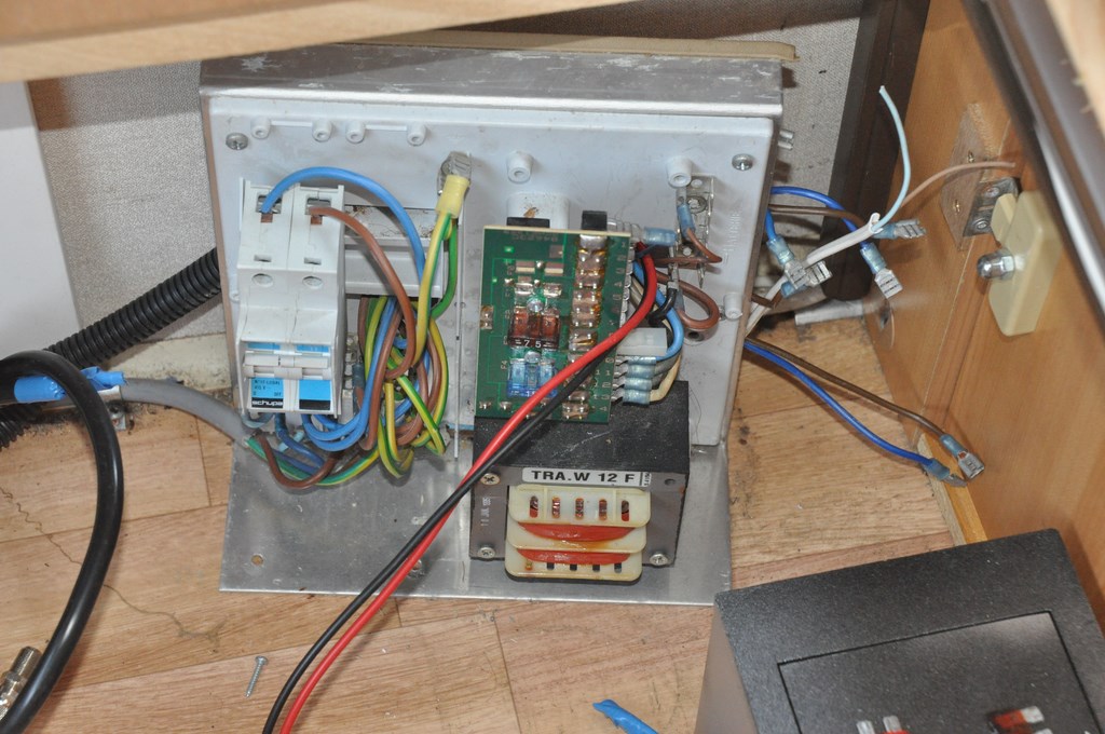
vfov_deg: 15.1
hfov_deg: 22.6
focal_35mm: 90
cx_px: 552
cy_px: 367
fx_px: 2759
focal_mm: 60
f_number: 5
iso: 1600
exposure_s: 1/60
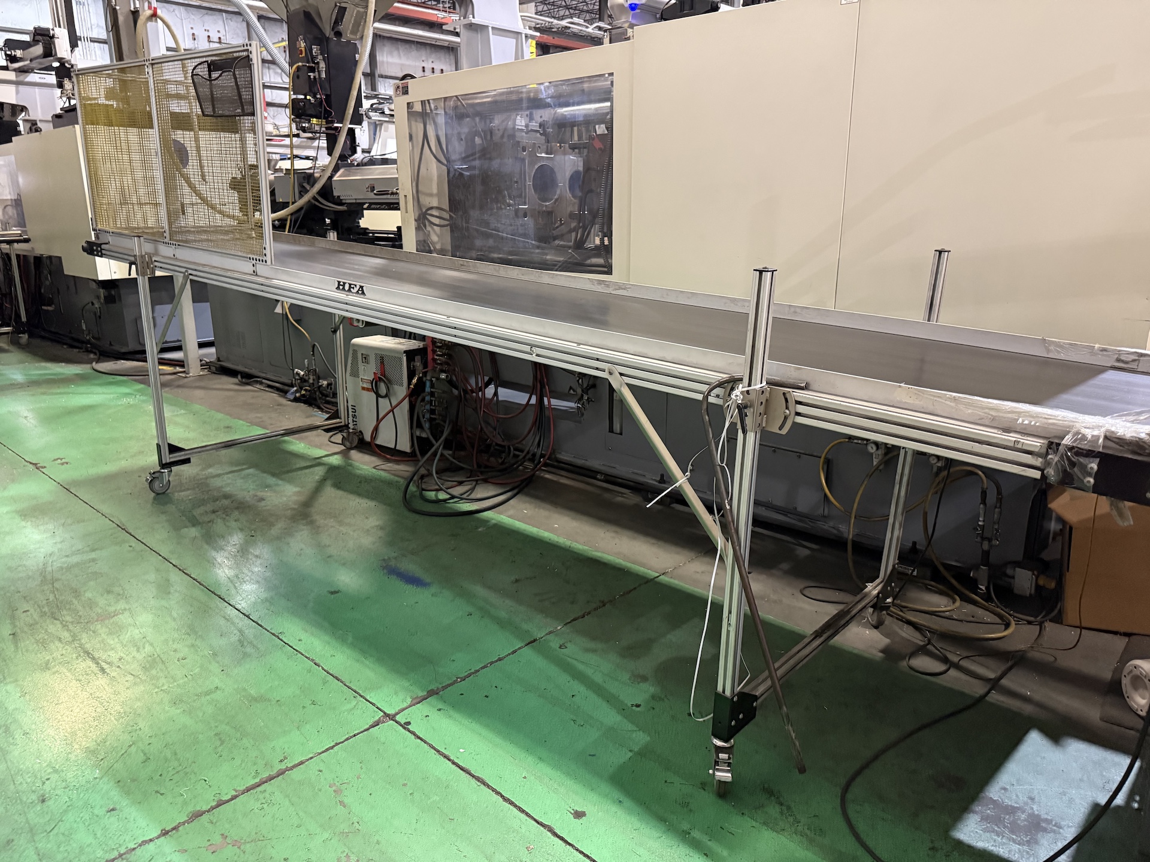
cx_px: 575
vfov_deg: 56.8
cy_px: 431
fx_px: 797
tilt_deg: -14.5
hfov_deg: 71.6
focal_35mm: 24
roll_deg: -0.1
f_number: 1.78
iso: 1000
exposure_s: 1/40
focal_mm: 6.76
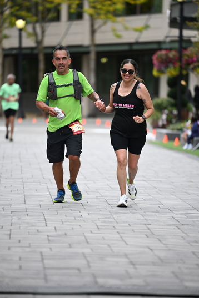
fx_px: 1700
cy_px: 146
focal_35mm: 205
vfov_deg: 10.0
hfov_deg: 6.7
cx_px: 100
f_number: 2.8
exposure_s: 1/5000
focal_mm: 200
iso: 1600
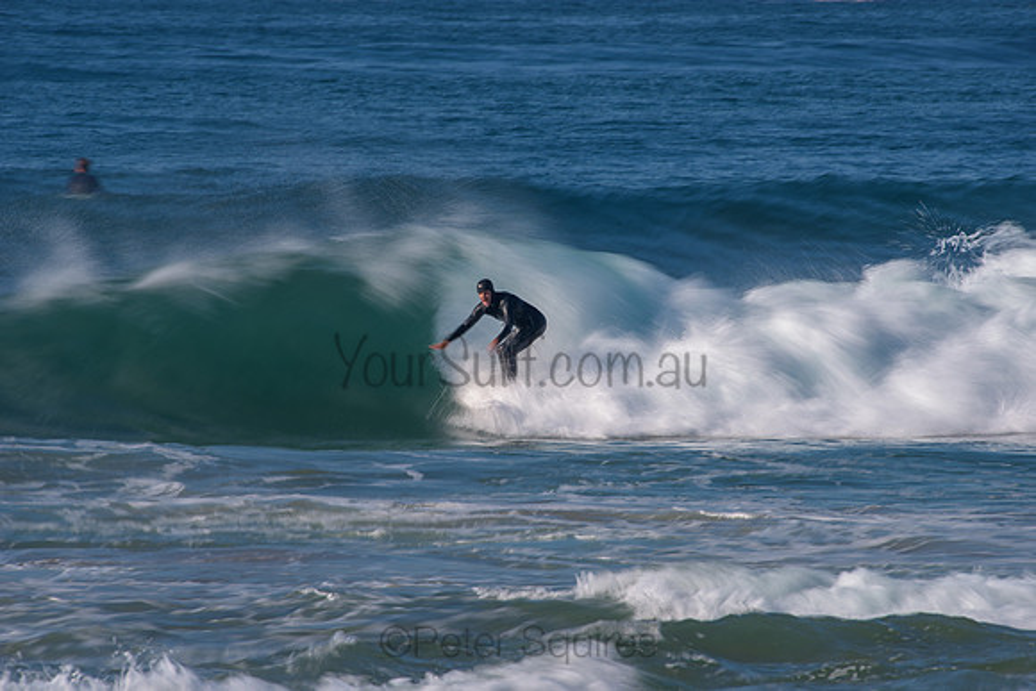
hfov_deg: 4.1
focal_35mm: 500
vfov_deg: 2.8
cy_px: 346
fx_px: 14392
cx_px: 518
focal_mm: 500
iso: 31
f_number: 16
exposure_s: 1/13
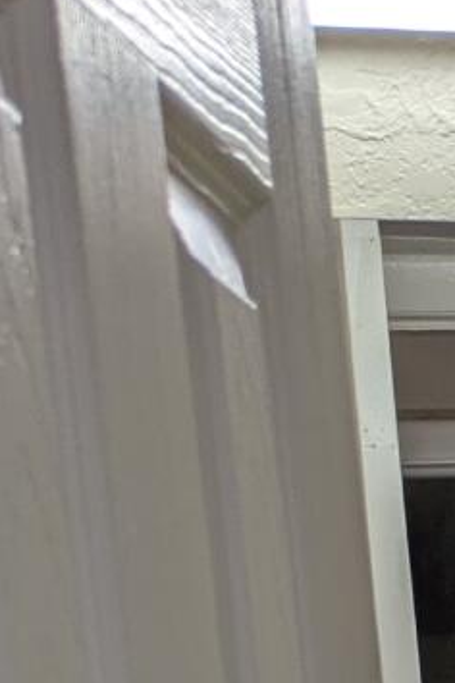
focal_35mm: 147
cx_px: 1414
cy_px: 1320
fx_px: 2787
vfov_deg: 12.5
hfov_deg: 7.9
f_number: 1.89
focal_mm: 5.43
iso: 50
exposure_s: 1/291
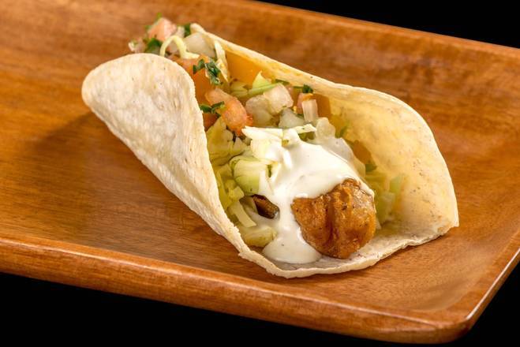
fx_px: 2890
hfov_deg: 10.3
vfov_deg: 6.9
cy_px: 174
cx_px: 260
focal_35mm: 200
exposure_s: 1/160
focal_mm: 200
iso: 125
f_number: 10
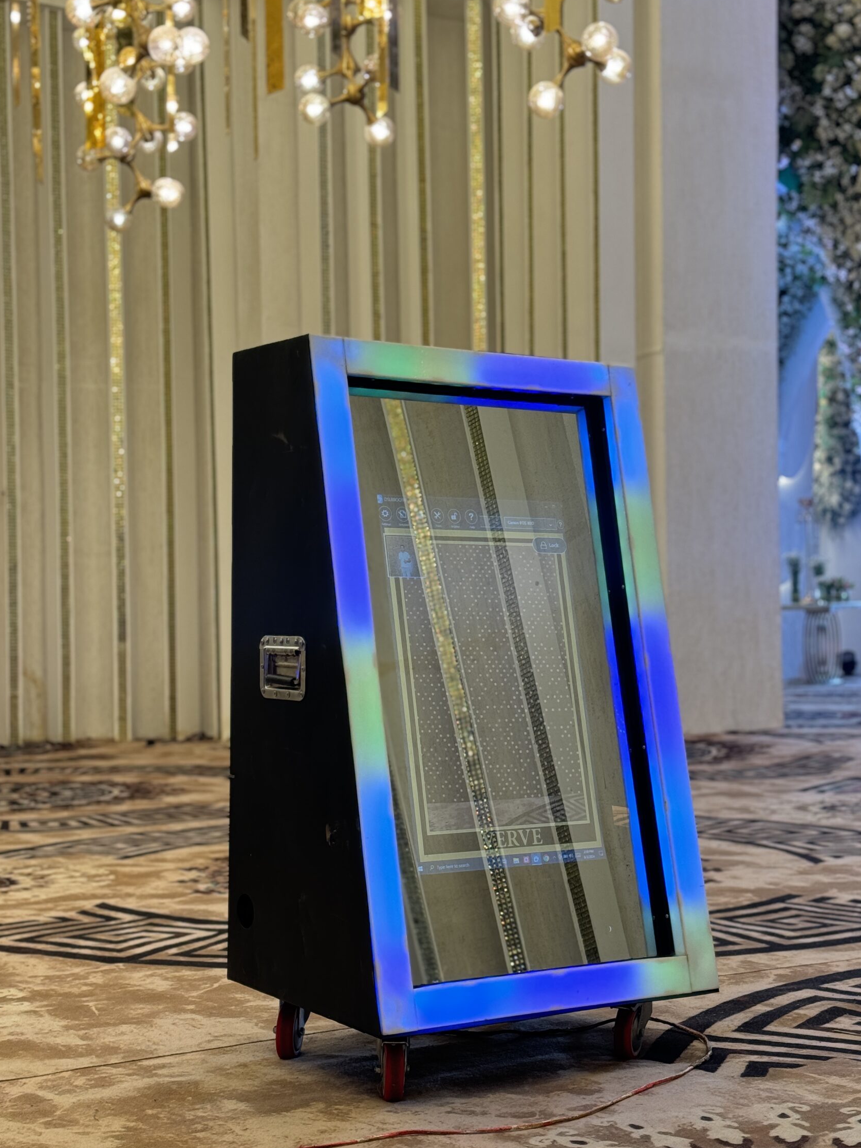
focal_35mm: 55
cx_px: 457
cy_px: 609
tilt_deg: +0.4
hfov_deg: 26.6
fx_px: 1824
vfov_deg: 34.9
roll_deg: +1.0
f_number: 1.78
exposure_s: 1/50
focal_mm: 6.76
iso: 200
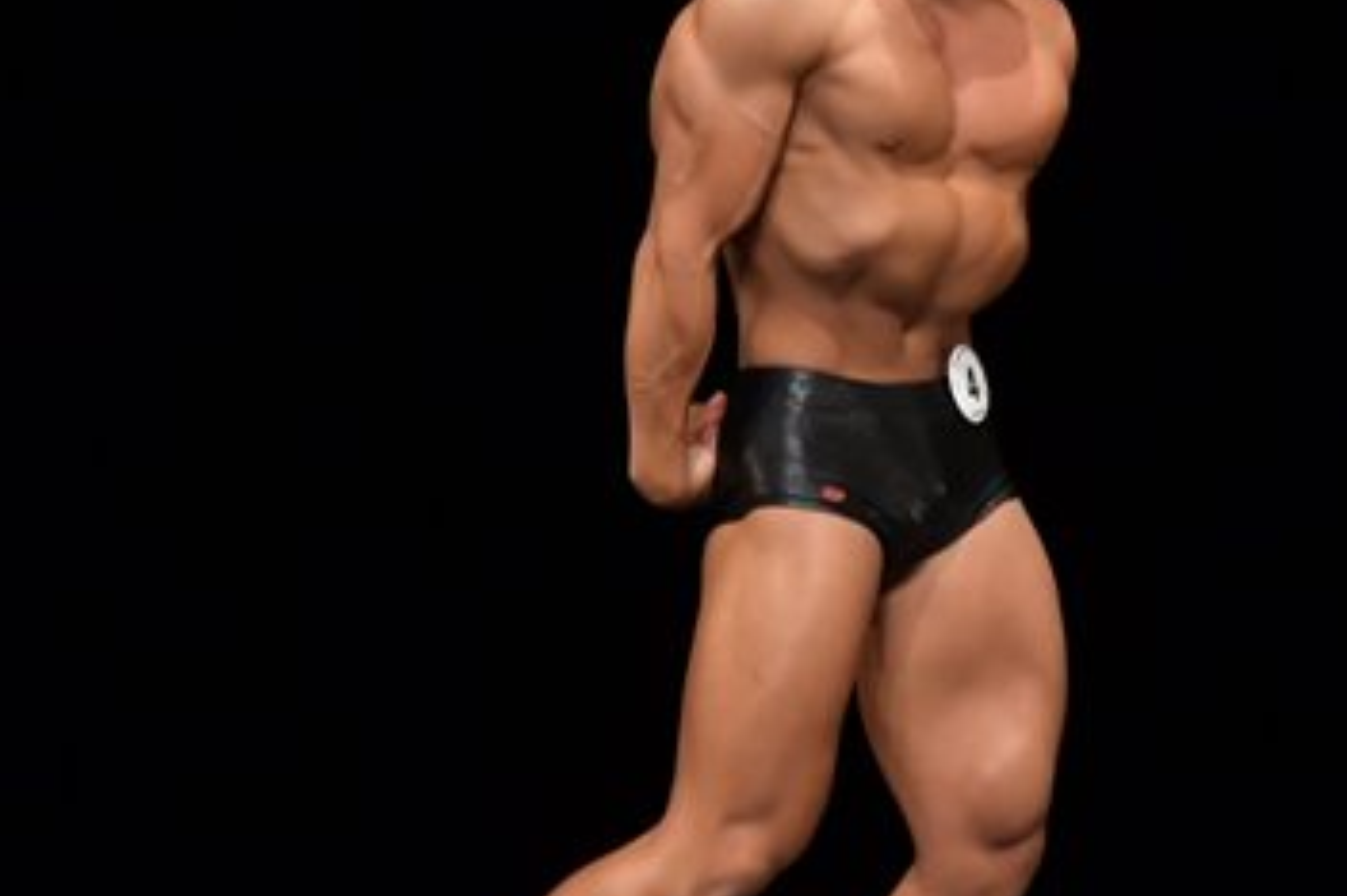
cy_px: 475
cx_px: 863
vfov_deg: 2.1
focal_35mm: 661
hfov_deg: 3.1
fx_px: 24709
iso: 3200
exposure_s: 1/400
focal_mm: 200
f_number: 5.6
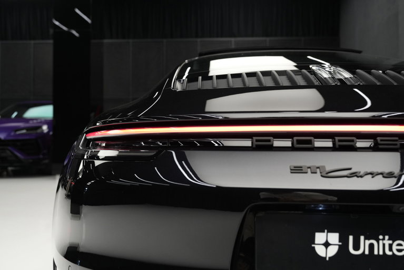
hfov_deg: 54.4
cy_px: 135
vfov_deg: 37.9
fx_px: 393
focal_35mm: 35
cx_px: 202
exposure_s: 1/60
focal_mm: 35
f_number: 4
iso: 2000
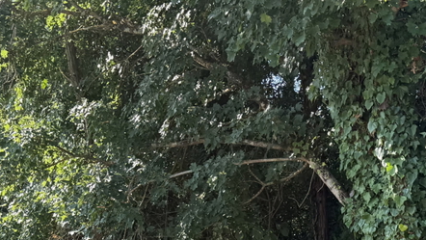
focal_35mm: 71
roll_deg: -1.0
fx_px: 802
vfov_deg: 15.9
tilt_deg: -0.2
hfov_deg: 29.7
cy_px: 340
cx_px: 232
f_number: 1.78
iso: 80
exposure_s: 1/796
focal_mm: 6.76
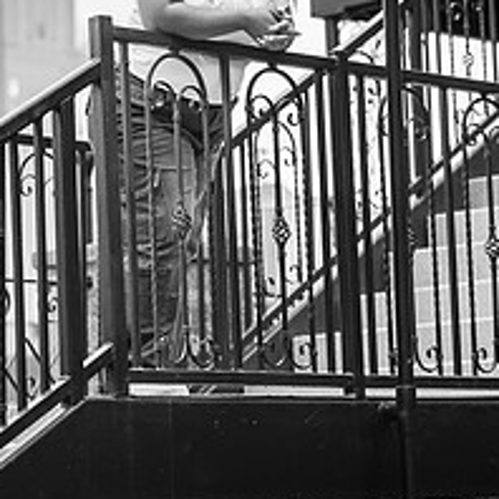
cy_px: 129
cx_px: 181
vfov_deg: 11.9
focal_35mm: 146
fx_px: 2381
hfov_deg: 12.0
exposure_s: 1/640
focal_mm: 50
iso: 640
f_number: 1.8
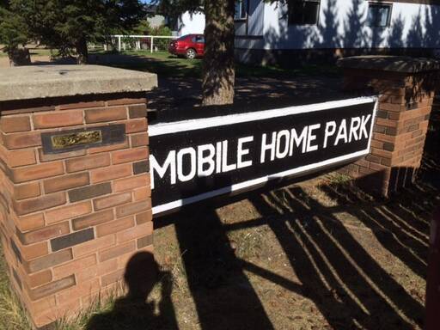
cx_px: 220
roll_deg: -1.1
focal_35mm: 29
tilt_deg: -19.3
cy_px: 165
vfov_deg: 48.2
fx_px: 369
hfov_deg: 61.7
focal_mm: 4.15
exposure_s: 1/2740
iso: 32
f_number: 2.2
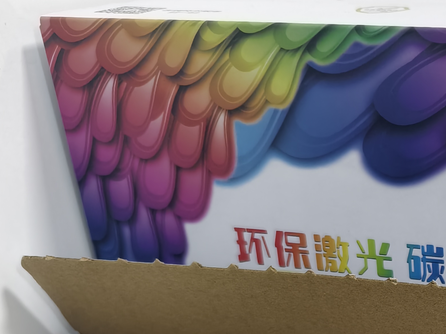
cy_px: 410
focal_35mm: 60
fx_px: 773
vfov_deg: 22.4
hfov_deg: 28.0
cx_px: 538
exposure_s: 1/50
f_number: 1.75
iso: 467
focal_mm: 8.67
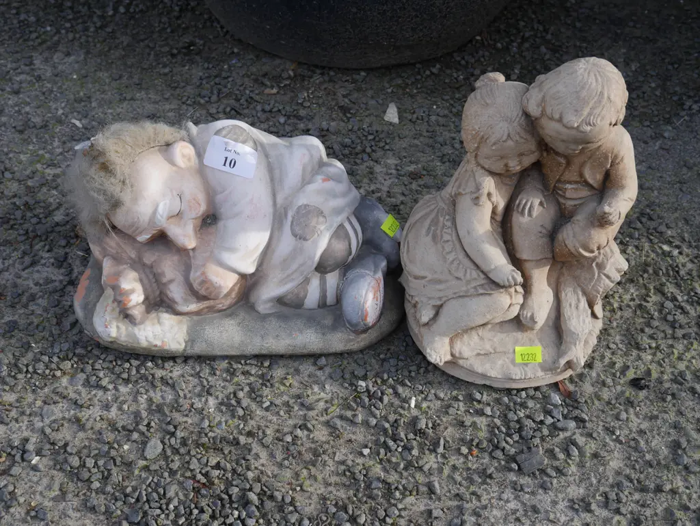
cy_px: 263
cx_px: 350
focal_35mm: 40
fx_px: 809
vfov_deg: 36.0
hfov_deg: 46.8
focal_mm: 20
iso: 200
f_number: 6.3
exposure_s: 1/200
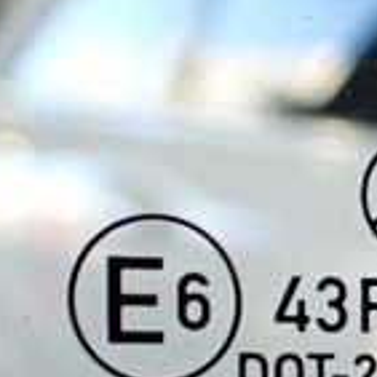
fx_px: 1392
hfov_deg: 15.0
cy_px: 447
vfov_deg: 14.9
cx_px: 430
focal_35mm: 113
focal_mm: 5.4
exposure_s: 1/125
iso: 250
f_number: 2.3
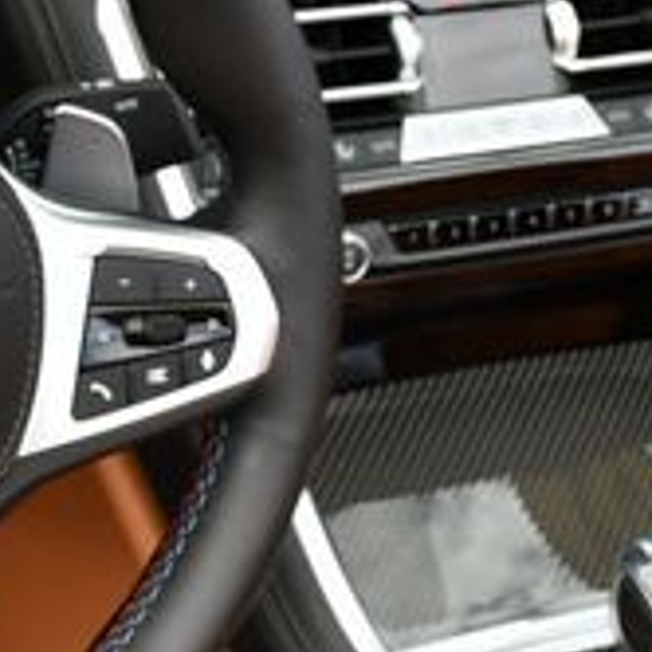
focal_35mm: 118
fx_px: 2515
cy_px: 240
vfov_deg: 14.8
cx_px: -51
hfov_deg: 14.5
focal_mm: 18
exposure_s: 1/250
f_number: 5.6
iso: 400
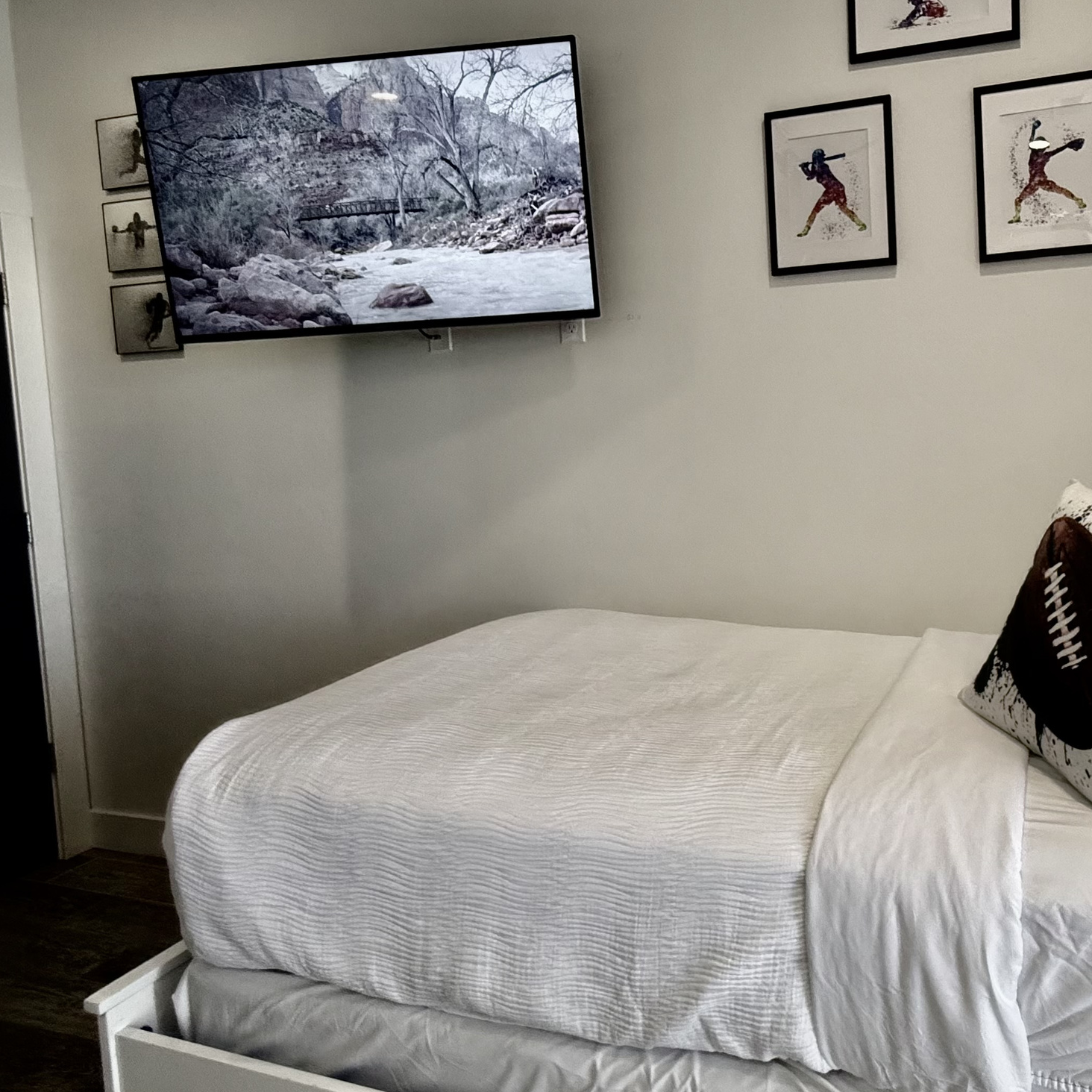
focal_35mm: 24
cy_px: 463
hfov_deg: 61.5
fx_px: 857
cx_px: 813
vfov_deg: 64.7
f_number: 2.2
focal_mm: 2.22
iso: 200
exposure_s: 1/120
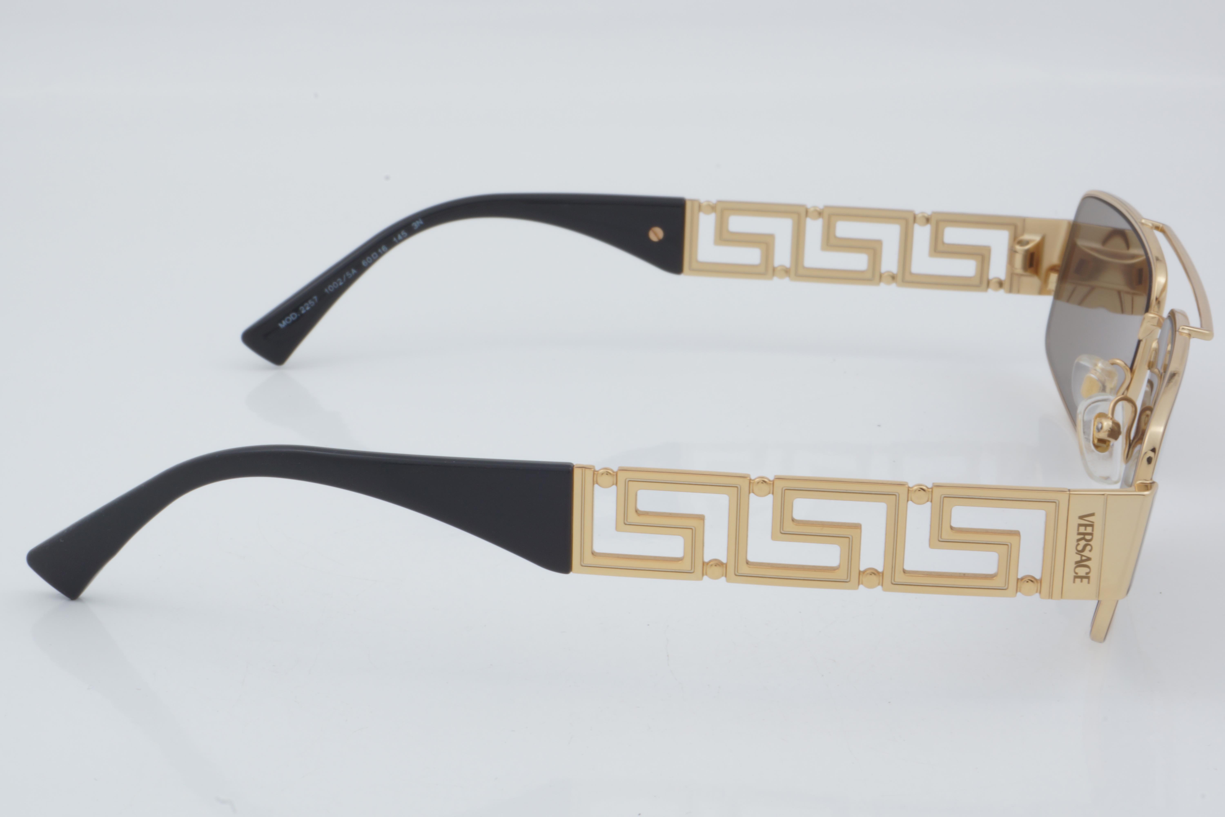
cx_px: 612
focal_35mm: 75
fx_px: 2552
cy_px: 408
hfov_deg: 27.0
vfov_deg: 18.2
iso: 100
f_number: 32
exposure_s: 1/3
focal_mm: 50
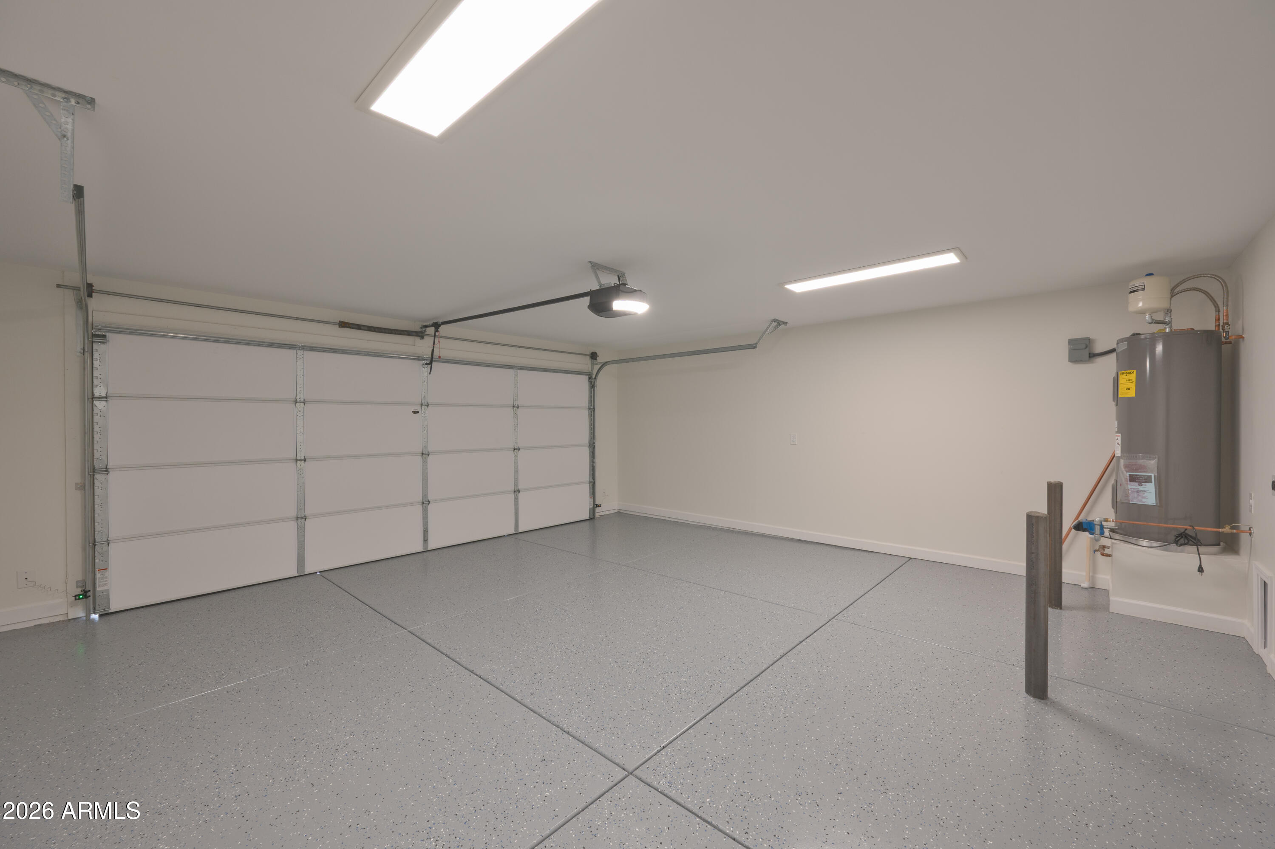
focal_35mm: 14
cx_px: 638
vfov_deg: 81.2
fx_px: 496
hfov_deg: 104.3
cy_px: 424
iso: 320
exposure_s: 1/8
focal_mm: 14
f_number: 8
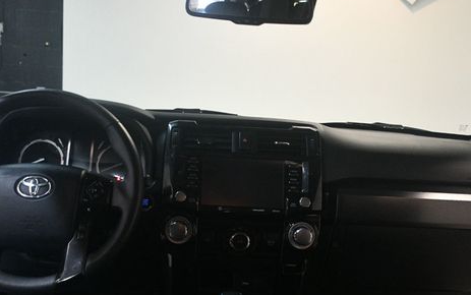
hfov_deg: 51.5
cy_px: 184
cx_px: 227
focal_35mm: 38
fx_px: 488
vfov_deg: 33.5
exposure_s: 1/125
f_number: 3.5
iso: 2500
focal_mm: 18
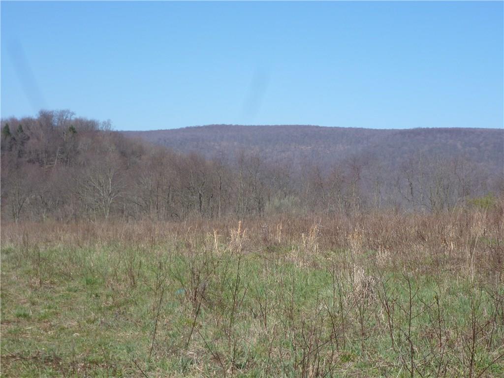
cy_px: 189
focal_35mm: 61
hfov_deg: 31.7
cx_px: 252
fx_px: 888
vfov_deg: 24.0
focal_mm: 10.9
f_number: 4.5
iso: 100
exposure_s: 1/500
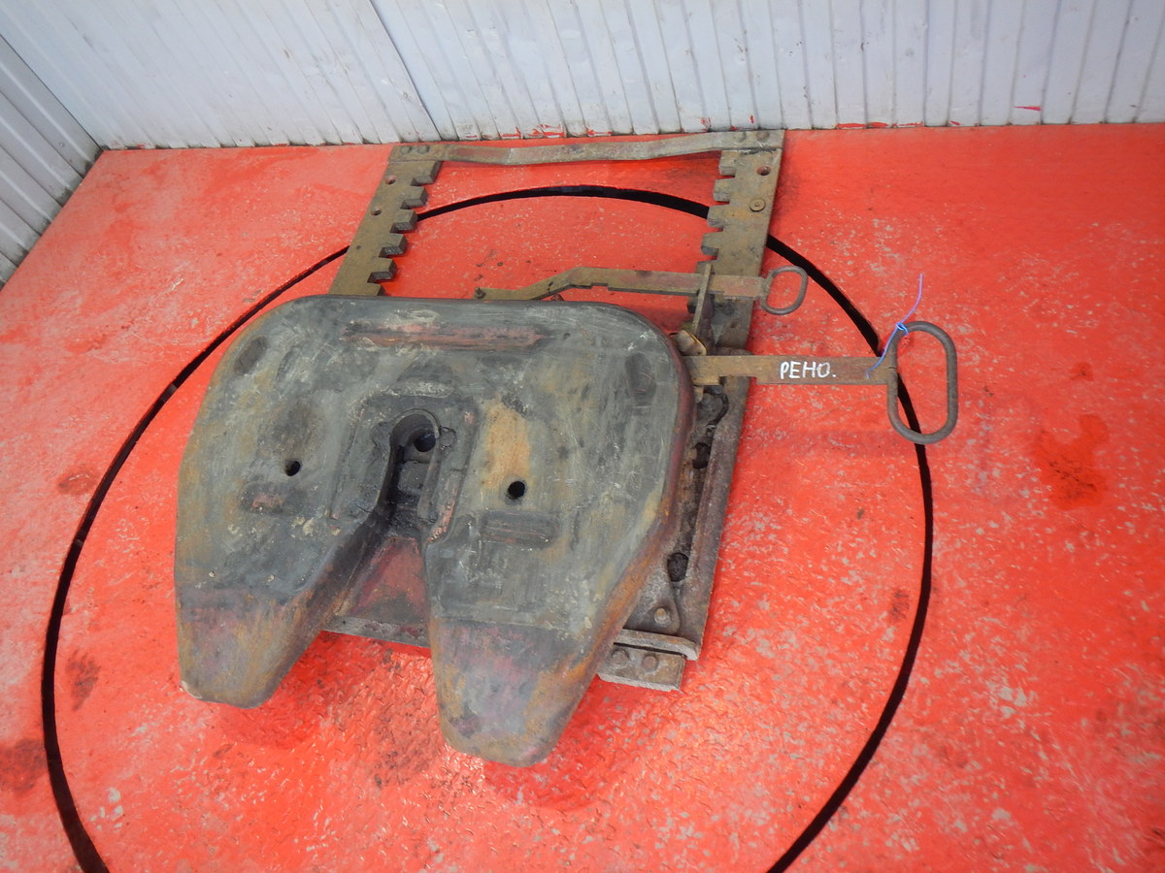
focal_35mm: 28
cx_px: 582
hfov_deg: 63.4
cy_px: 436
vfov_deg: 49.7
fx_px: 942
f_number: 3.9
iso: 200
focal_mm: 5
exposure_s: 1/30
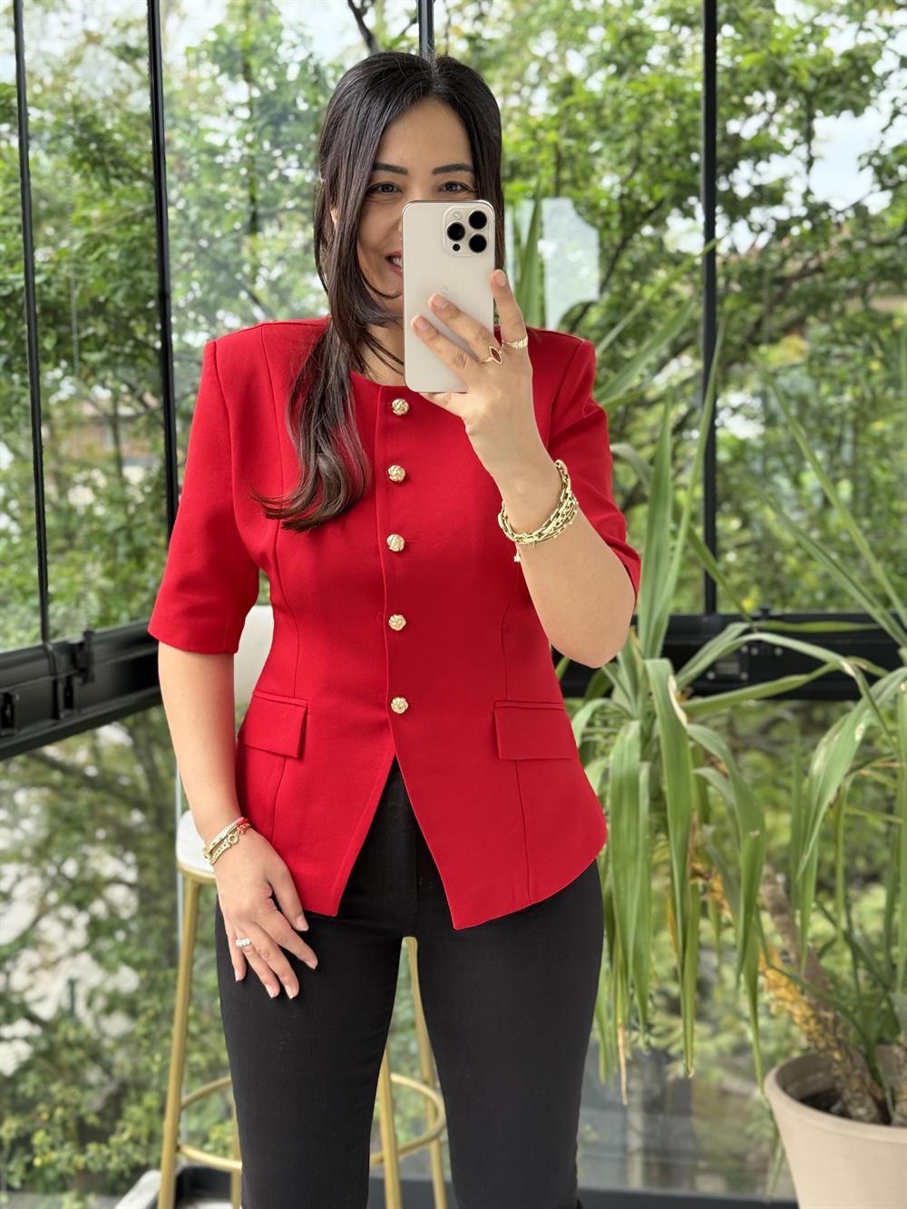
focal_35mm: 48
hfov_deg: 30.3
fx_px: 1677
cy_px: 604
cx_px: 454
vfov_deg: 39.7
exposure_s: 1/300
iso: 100
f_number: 1.78
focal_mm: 6.76
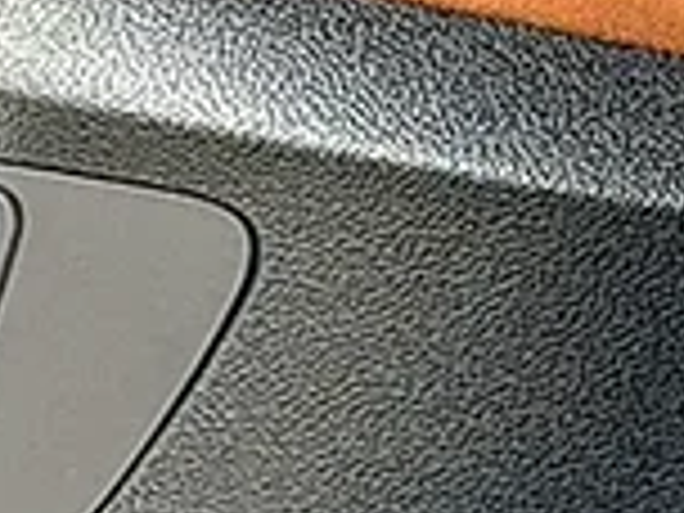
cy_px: 70
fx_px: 3557
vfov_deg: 8.2
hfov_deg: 10.5
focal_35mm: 180
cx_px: -454
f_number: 1.78
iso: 80
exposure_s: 1/945
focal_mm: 6.86
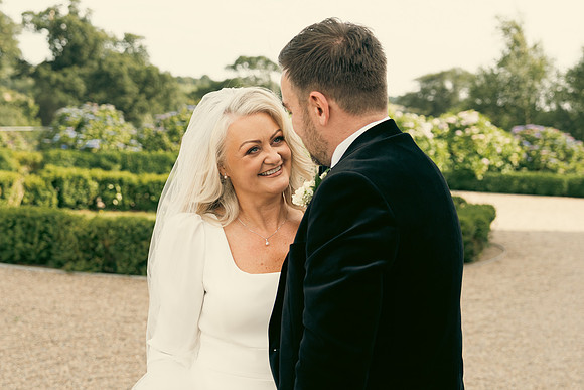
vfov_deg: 20.6
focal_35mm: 66
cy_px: 195
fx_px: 1071
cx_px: 292
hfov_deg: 30.5
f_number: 3.5
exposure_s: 1/400
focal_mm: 44
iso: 125
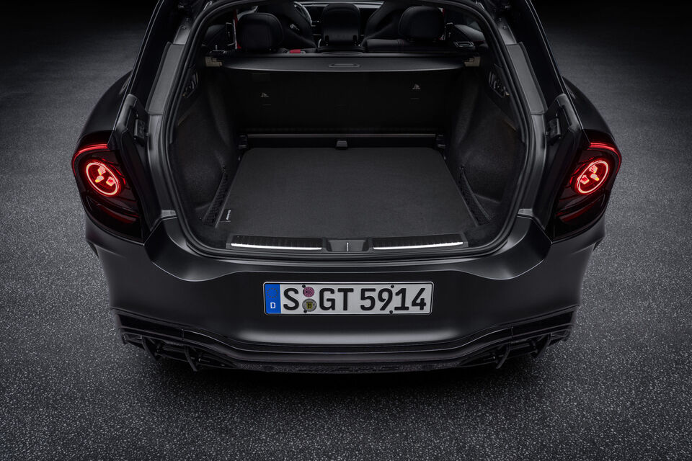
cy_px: 230
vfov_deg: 53.1
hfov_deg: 73.7
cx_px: 346
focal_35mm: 24
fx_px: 461
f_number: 7.1
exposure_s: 1/8
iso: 200
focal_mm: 24
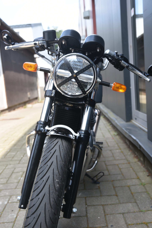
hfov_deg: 35.1
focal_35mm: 38
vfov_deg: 50.7
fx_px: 240
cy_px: 114
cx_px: 76
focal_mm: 38
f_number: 5
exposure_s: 1/100
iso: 100
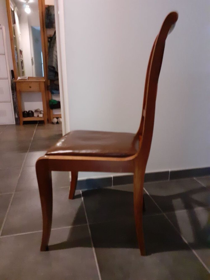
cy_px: 140
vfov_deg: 65.3
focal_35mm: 27
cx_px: 105
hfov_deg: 51.4
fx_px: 218
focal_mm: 3.6
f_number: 1.9
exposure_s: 1/20
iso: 640
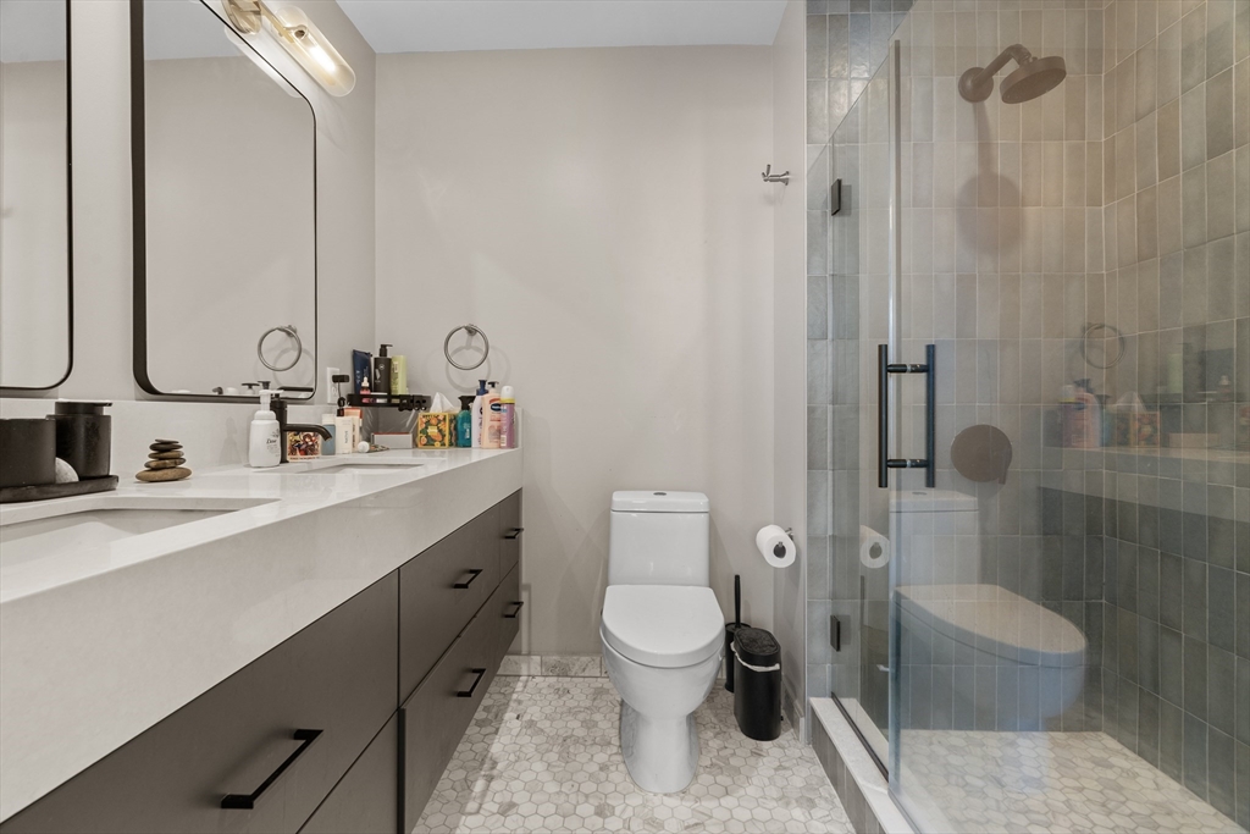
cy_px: 417
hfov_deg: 96.7
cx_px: 625
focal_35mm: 16
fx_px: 556
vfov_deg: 73.8
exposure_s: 1.3
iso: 320
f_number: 9
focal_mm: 16
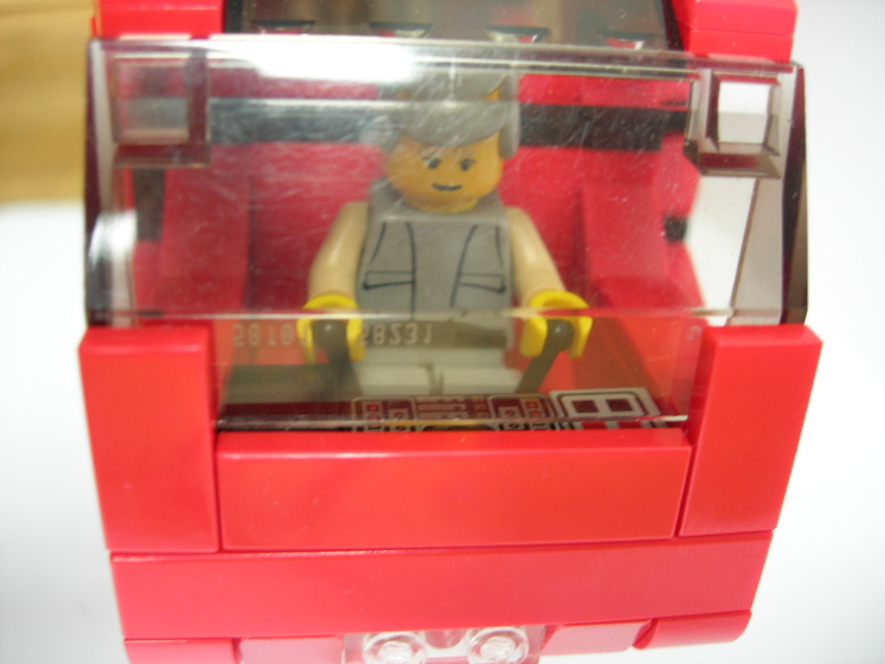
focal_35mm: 38
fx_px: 972
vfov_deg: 37.7
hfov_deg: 49.0
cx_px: 442
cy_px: 332
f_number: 2.8
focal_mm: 7.8
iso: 64
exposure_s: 1/18.7
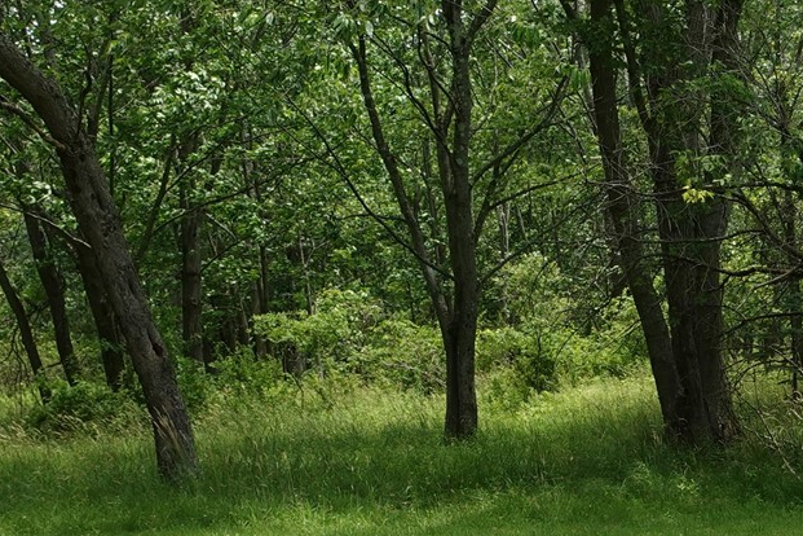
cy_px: 399
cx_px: 864
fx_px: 1874
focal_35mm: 84
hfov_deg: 22.9
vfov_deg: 16.2
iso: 80
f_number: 2.5
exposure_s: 1/500
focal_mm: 9.4
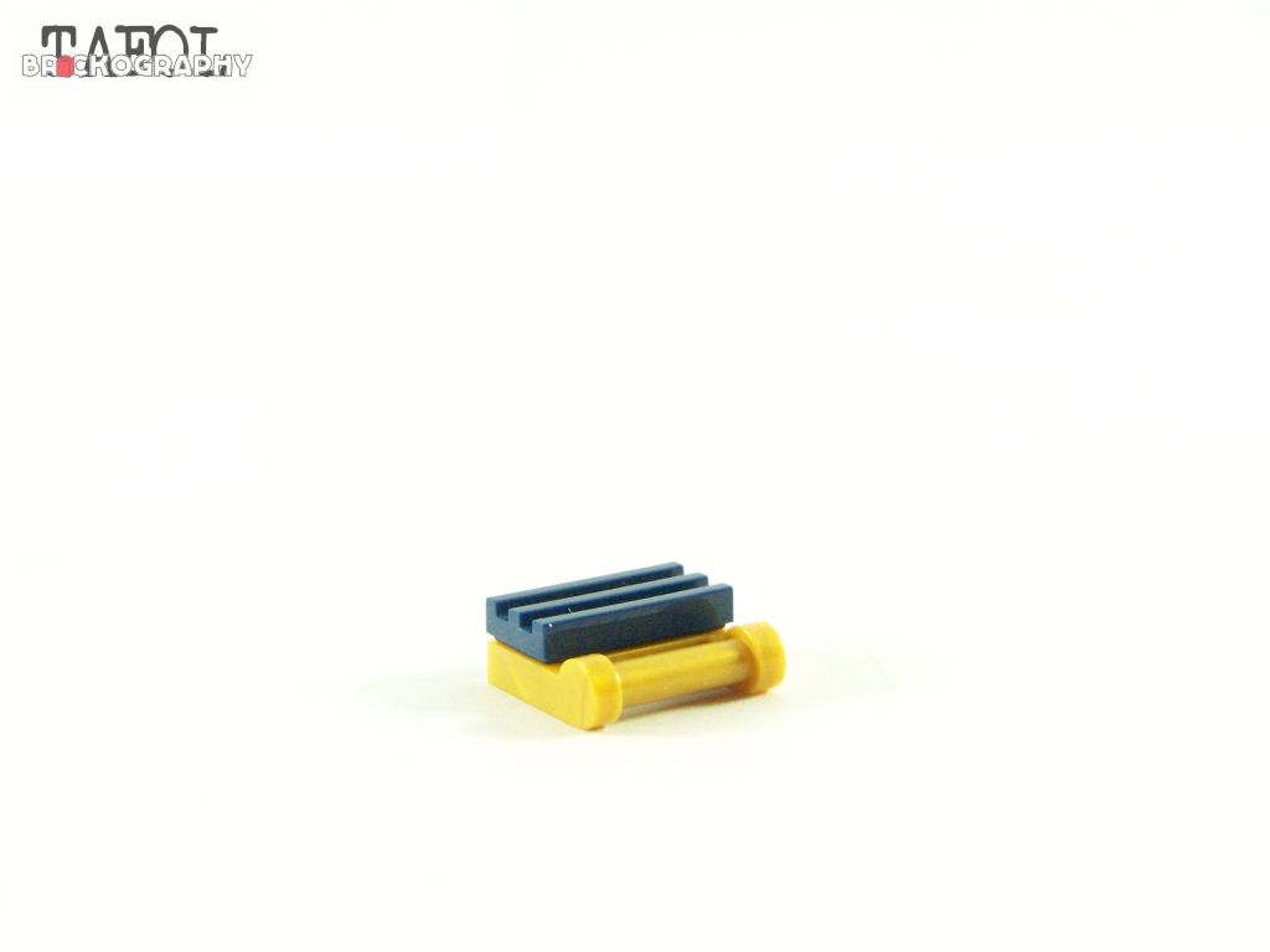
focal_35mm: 105
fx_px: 3852
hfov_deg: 18.7
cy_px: 476
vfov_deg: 14.1
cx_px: 635
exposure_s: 1/60
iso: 400
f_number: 3.6
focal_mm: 17.5
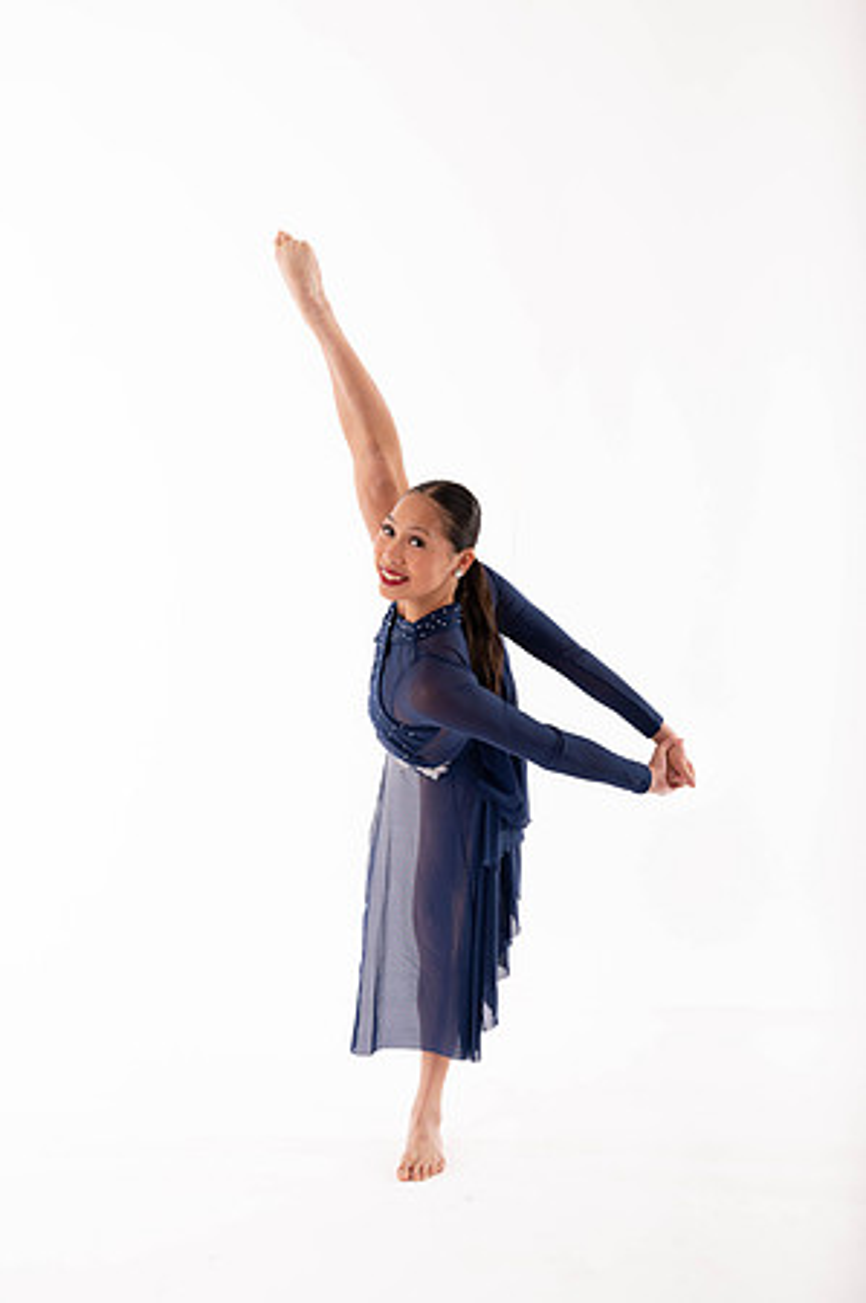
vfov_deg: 45.5
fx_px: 1555
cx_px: 433
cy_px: 652
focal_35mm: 43
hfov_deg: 31.1
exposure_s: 1/200
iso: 400
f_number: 7.1
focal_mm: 43
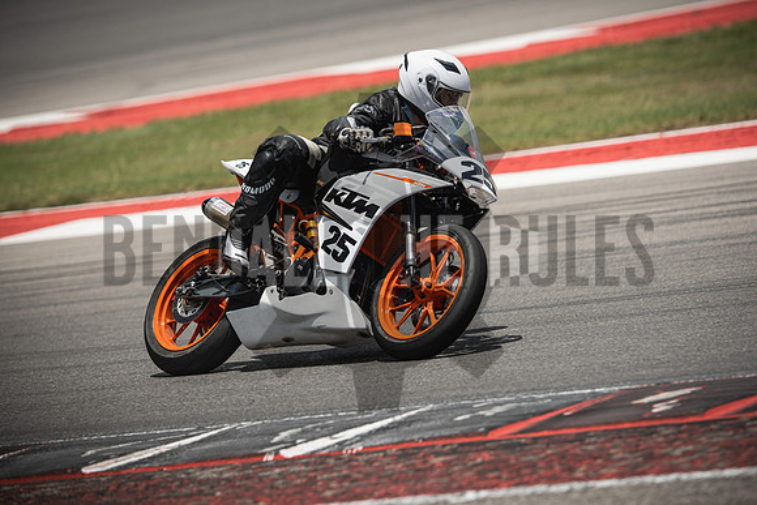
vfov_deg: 4.6
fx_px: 6310
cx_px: 378
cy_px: 252
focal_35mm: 300
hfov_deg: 6.9
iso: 125
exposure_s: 1/2000
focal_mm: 200
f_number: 2.8
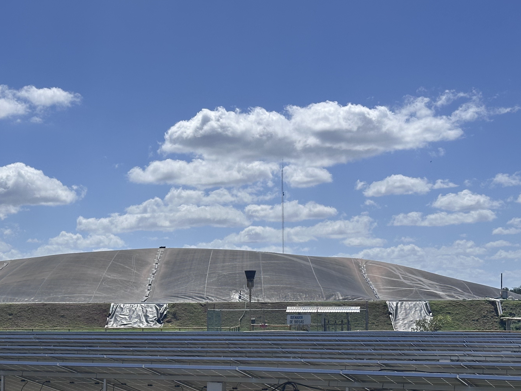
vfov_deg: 20.3
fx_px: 1084
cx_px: 181
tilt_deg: +1.9
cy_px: 278
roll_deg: +0.4
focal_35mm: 72
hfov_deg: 26.9
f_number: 1.78
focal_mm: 6.86
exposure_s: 1/10870
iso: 64
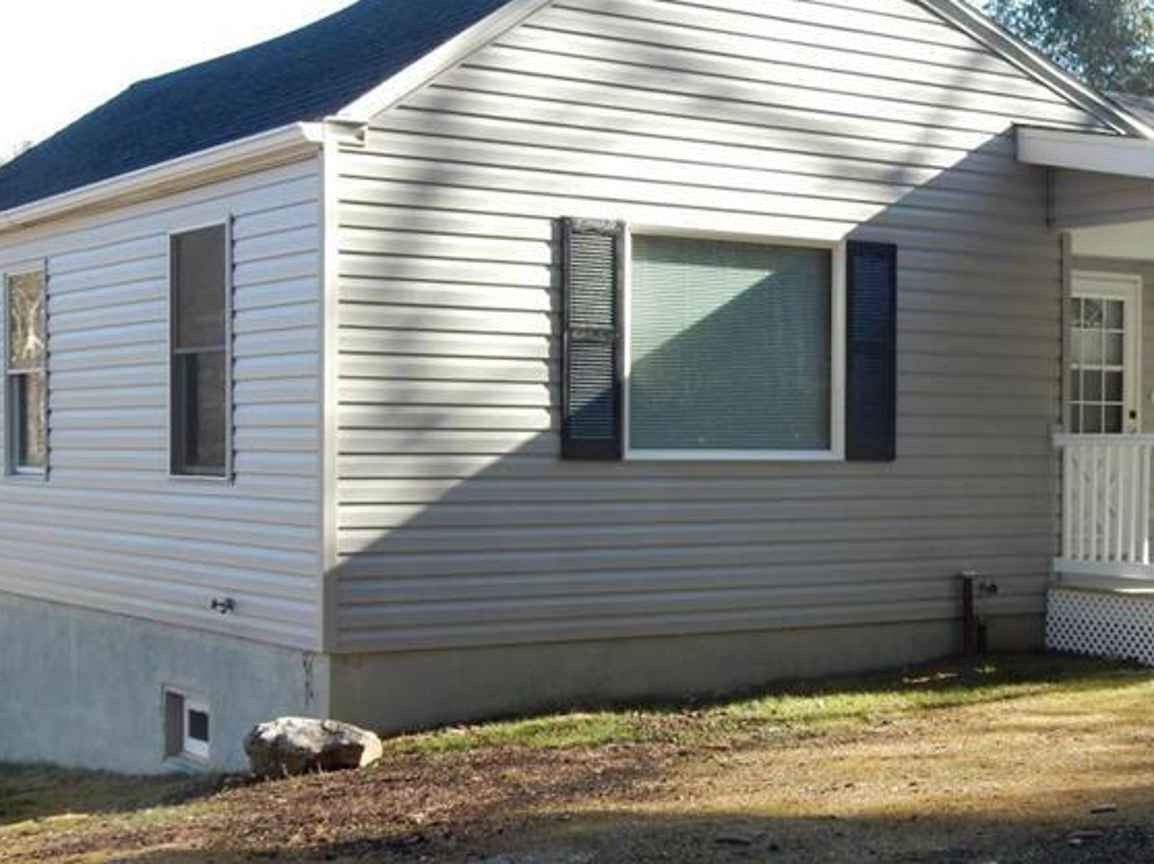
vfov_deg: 22.2
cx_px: 913
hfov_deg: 28.8
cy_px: 454
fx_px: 2199
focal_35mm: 66
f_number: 4
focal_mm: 6.4
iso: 125
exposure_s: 1/200
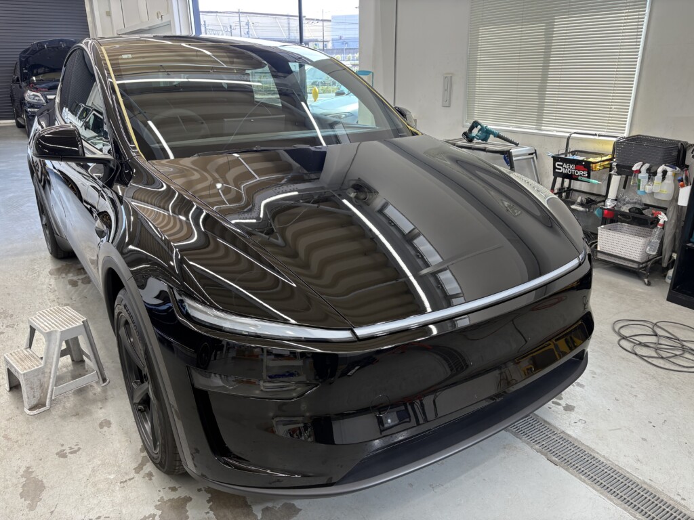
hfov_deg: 67.3
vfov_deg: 53.1
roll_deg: +0.8
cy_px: 260
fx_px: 521
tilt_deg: -20.0
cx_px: 347
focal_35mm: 26
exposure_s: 1/100
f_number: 1.6
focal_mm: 5.96
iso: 50
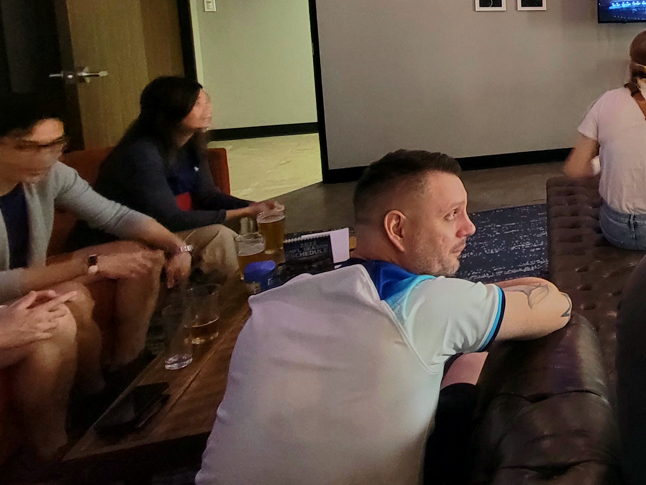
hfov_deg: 41.0
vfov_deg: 41.8
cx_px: 770
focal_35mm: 31
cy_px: 48
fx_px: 578
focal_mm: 2.2
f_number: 2.2
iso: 640
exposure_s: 1/30
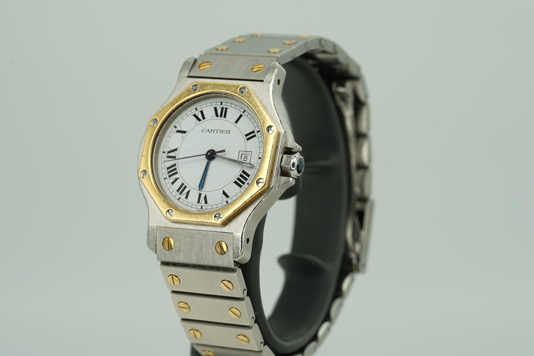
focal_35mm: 117
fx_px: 1736
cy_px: 175
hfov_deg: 17.5
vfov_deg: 11.7
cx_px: 248
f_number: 11
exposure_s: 1/5
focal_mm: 105
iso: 80
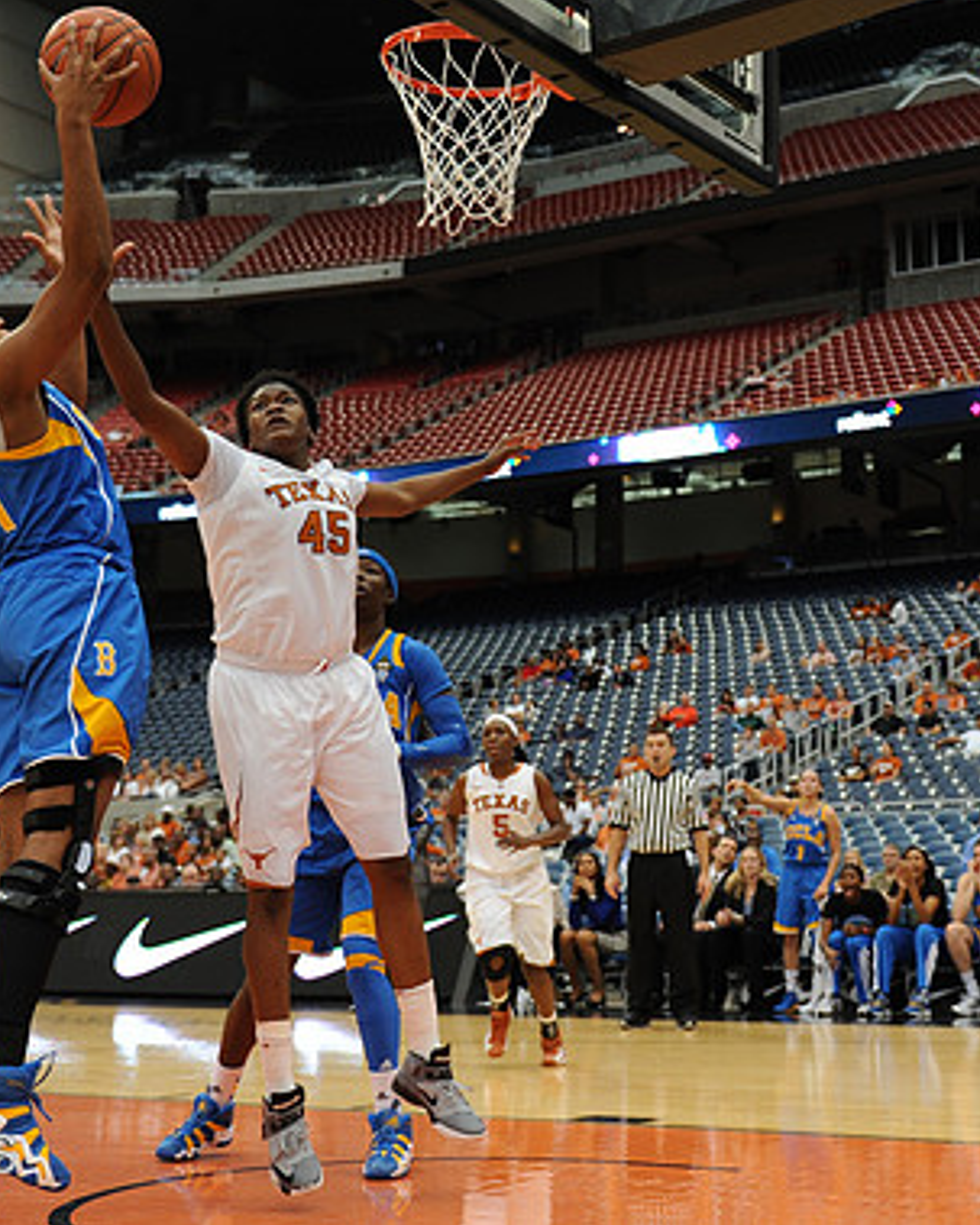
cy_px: 603
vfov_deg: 40.3
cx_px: 482
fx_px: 1668
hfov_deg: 32.7
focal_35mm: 46
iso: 1000
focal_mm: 32
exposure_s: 1/1250
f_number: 2.8
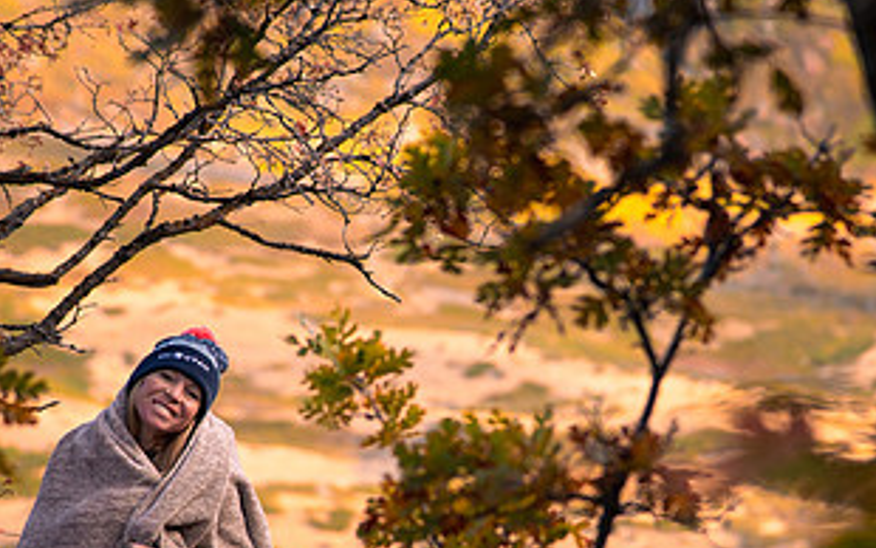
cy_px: 397
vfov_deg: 4.9
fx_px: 6424
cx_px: 478
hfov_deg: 7.8
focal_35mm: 269
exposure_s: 1/500
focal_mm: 120
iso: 320
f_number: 4
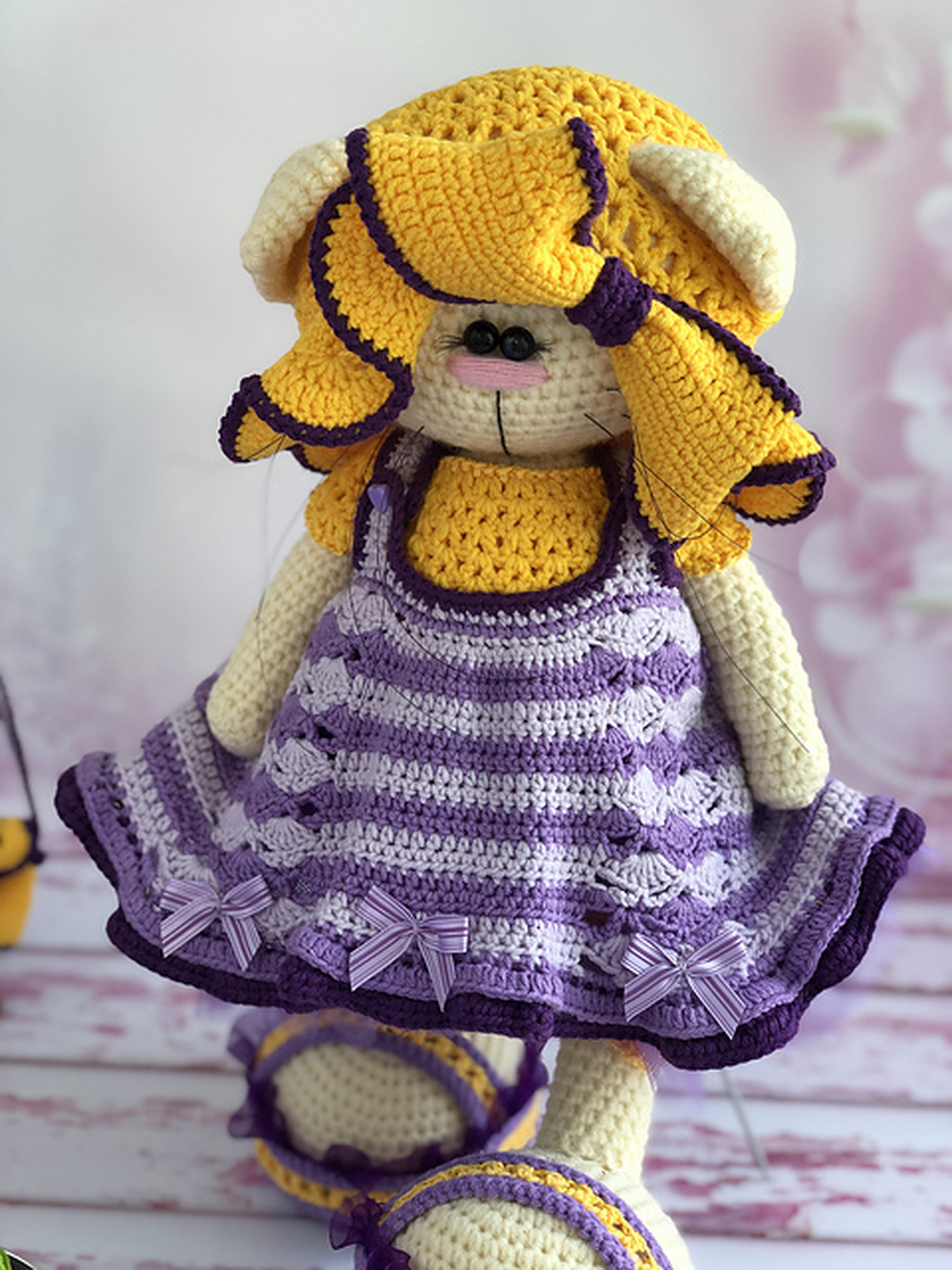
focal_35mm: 52
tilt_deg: -21.6
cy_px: 635
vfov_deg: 36.8
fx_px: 1907
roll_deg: -4.8
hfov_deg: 28.0
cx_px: 476
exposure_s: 1/60
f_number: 2.4
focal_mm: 6
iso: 50
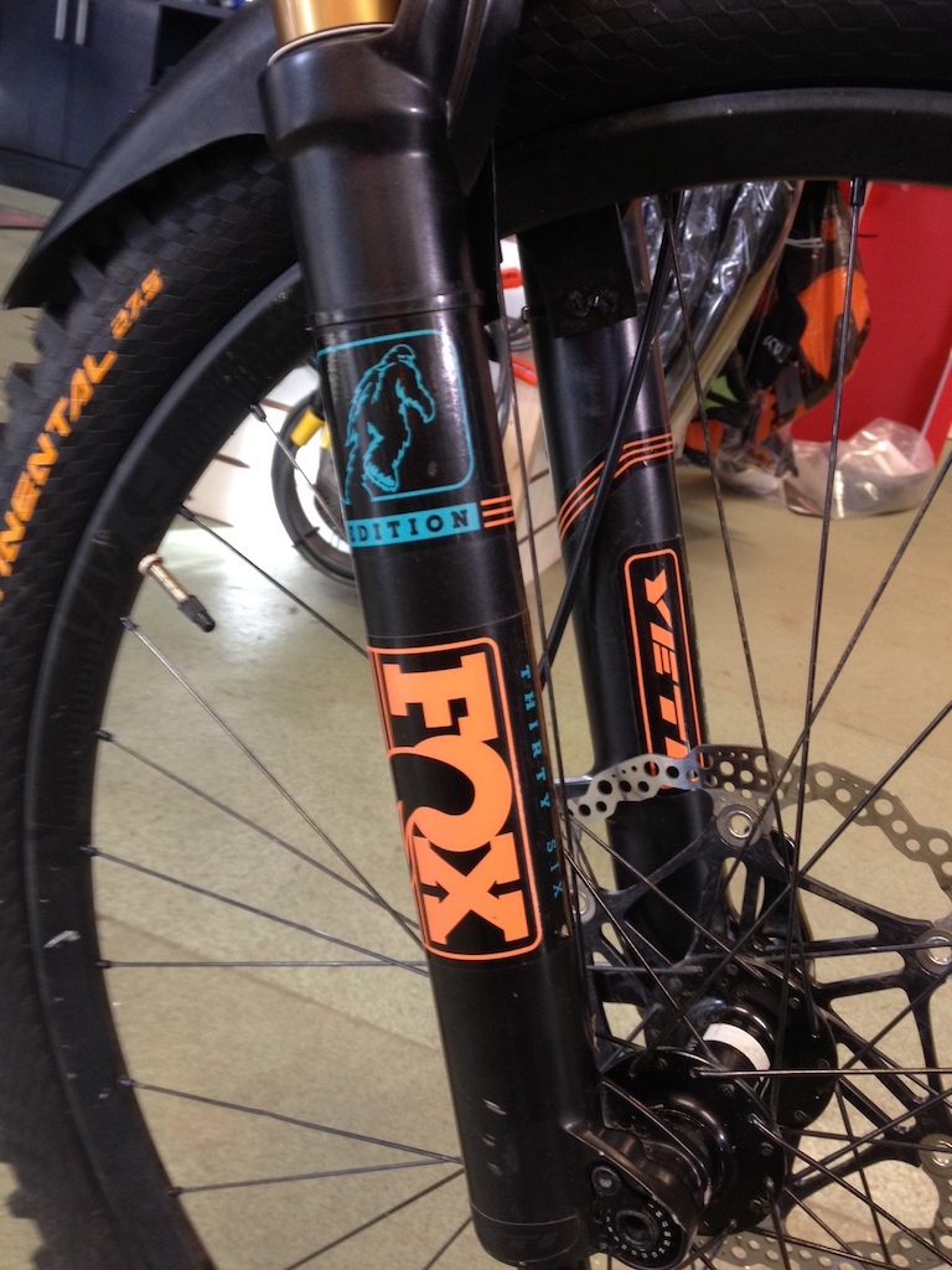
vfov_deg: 52.6
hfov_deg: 40.7
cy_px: 635
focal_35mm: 35
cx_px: 476
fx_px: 1283
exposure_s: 1/20
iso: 100
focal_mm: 4.28
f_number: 2.4
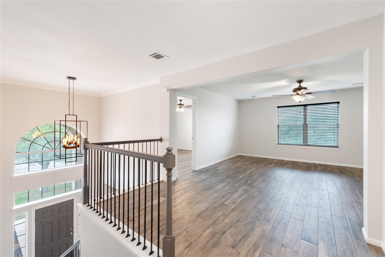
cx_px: 192
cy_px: 128
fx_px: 160
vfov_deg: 77.3
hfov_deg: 100.4
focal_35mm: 15
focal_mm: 15
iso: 400
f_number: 8
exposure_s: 1/1.25
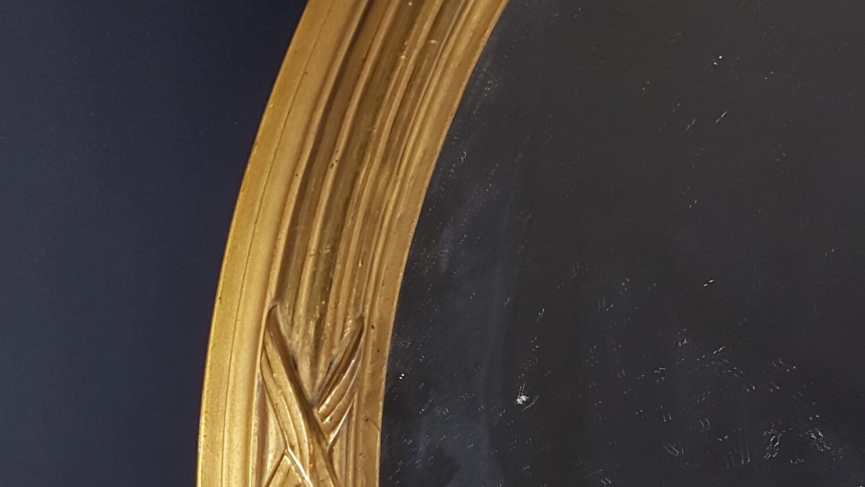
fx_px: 872
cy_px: 488
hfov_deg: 52.8
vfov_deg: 29.2
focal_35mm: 38
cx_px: 430
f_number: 1.7
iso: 320
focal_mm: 4.2
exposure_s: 1/100
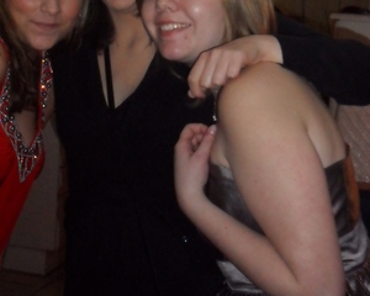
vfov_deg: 17.8
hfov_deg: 22.1
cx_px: 126
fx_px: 942
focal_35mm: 86
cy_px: 78
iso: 400
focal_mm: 7.8
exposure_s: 1/45
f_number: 4.5
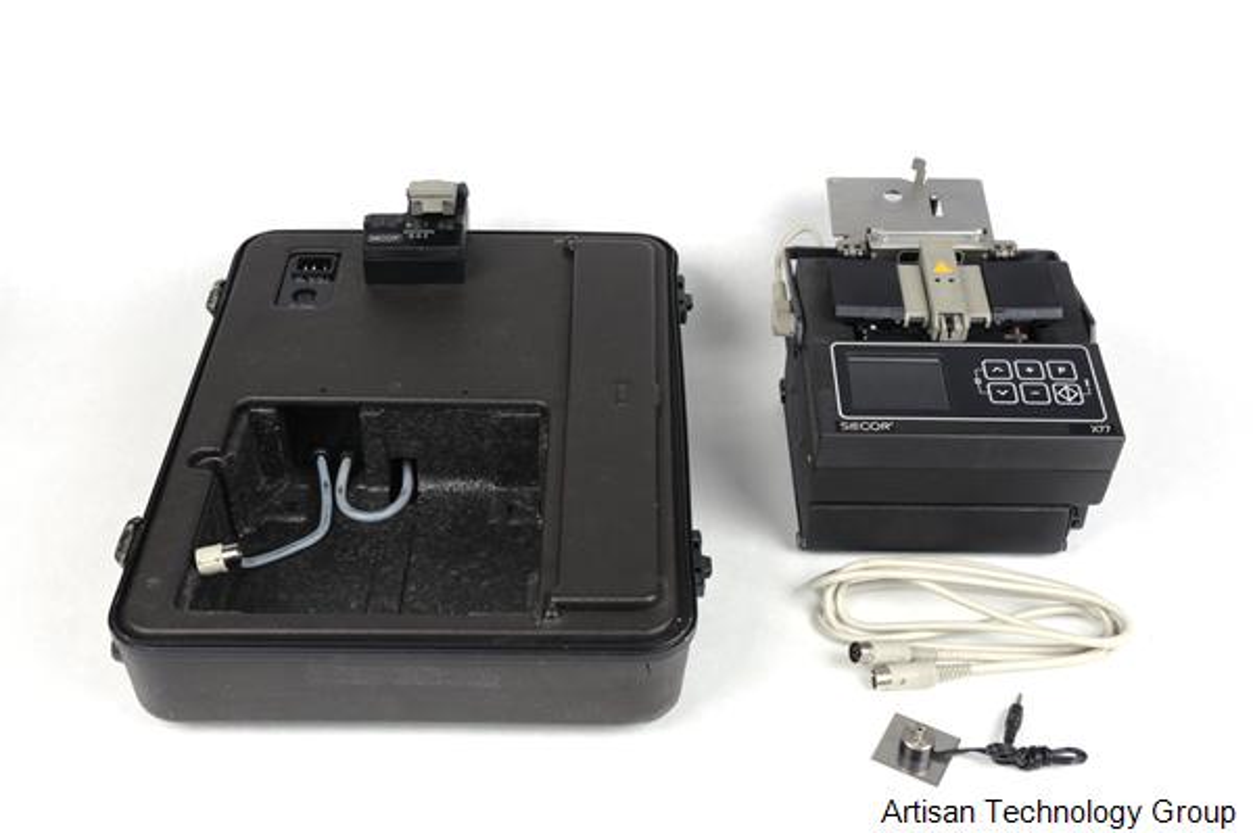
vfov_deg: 28.0
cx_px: 626
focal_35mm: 48
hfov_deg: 41.1
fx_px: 1669
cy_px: 416
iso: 400
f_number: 14
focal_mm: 32
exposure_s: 1/200
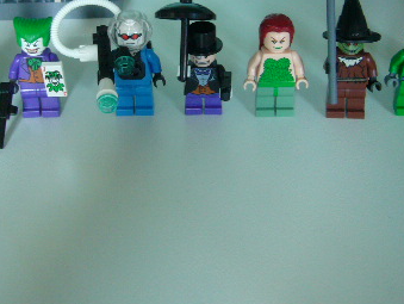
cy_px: 64
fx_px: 771
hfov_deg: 29.3
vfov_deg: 22.0
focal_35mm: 66
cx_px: 169
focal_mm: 5.8
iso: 160
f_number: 2.8
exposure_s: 1/13
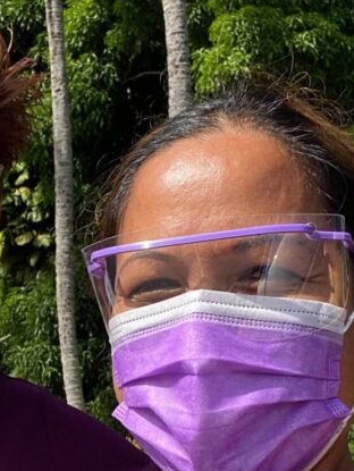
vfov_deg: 24.5
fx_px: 1062
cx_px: -11
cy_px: 392
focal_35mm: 78
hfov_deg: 18.4
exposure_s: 1/1058
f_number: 2.2
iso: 25
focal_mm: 2.71
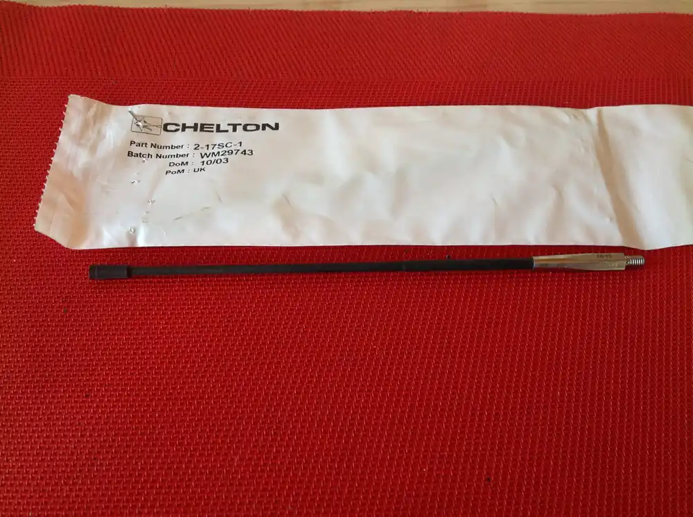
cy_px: 258
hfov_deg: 52.7
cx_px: 346
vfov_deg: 40.6
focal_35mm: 35
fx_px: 699
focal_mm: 4.28
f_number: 2.4
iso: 80
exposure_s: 1/60
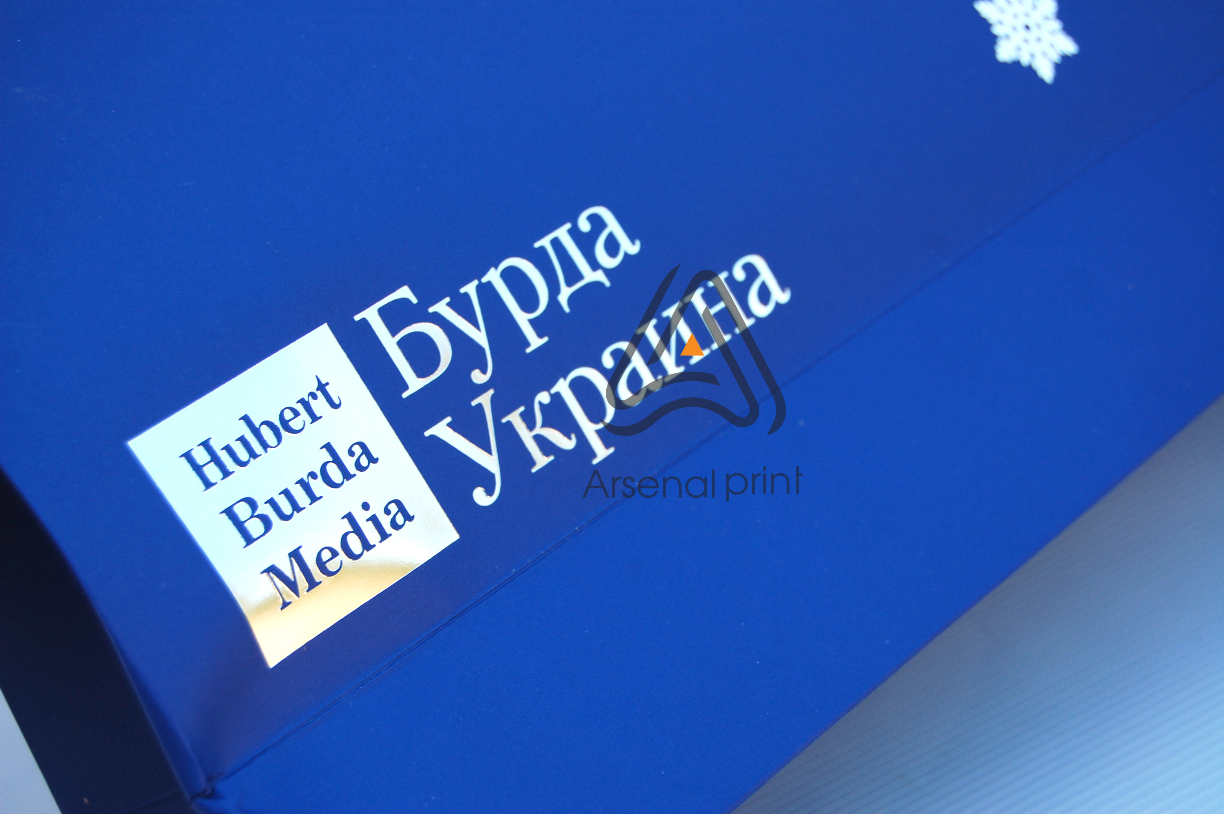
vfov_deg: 18.9
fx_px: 2446
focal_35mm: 72
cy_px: 407
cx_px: 612
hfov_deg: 28.1
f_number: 7.1
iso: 200
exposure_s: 1/200
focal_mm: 48
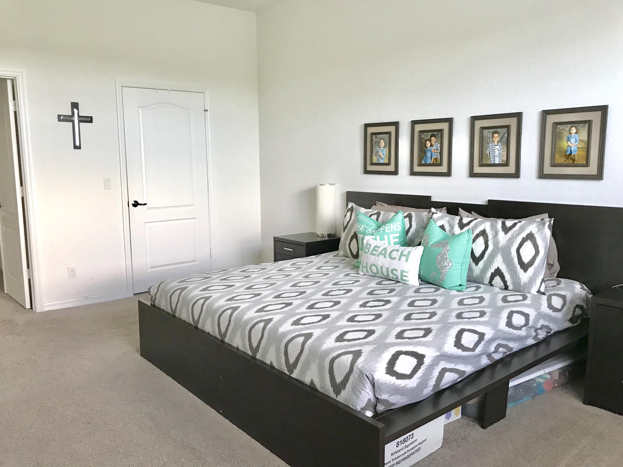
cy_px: 234
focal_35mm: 28
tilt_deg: -8.3
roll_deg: +0.3
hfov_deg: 63.4
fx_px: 504
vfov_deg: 49.7
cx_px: 312
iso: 40
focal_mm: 3.99
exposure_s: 1/20
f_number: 1.8
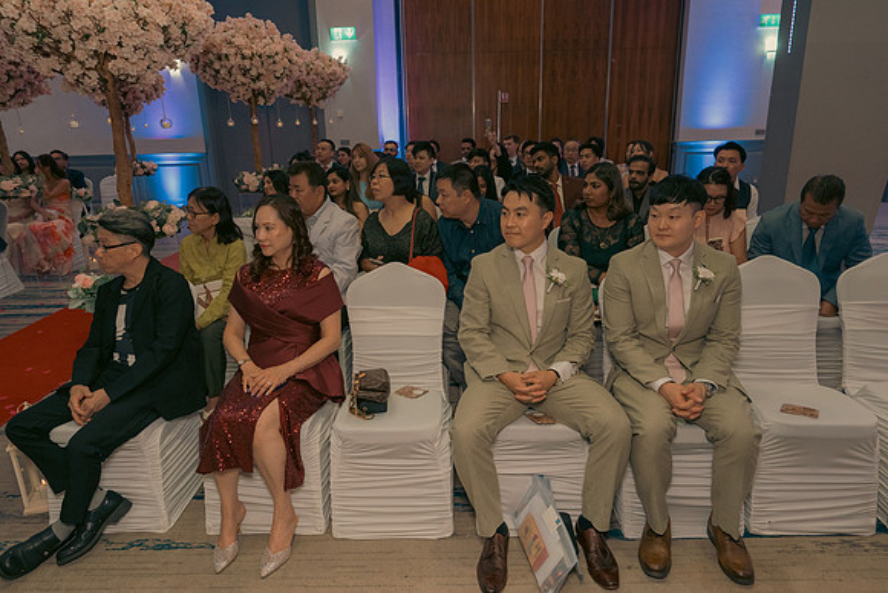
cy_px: 296
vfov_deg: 53.2
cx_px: 444
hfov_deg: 73.7
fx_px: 592
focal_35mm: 24
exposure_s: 1/160
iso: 2500
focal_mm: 24
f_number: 3.5
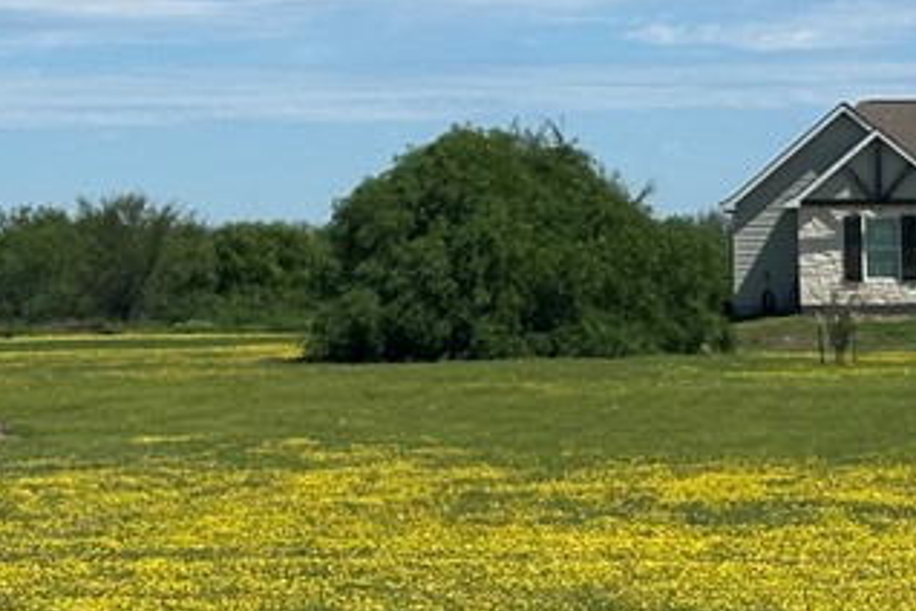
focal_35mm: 161
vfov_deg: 8.5
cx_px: 305
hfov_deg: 12.7
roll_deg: +0.6
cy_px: -29
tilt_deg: +6.0
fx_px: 4096
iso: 64
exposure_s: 1/6623
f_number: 1.78
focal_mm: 6.86
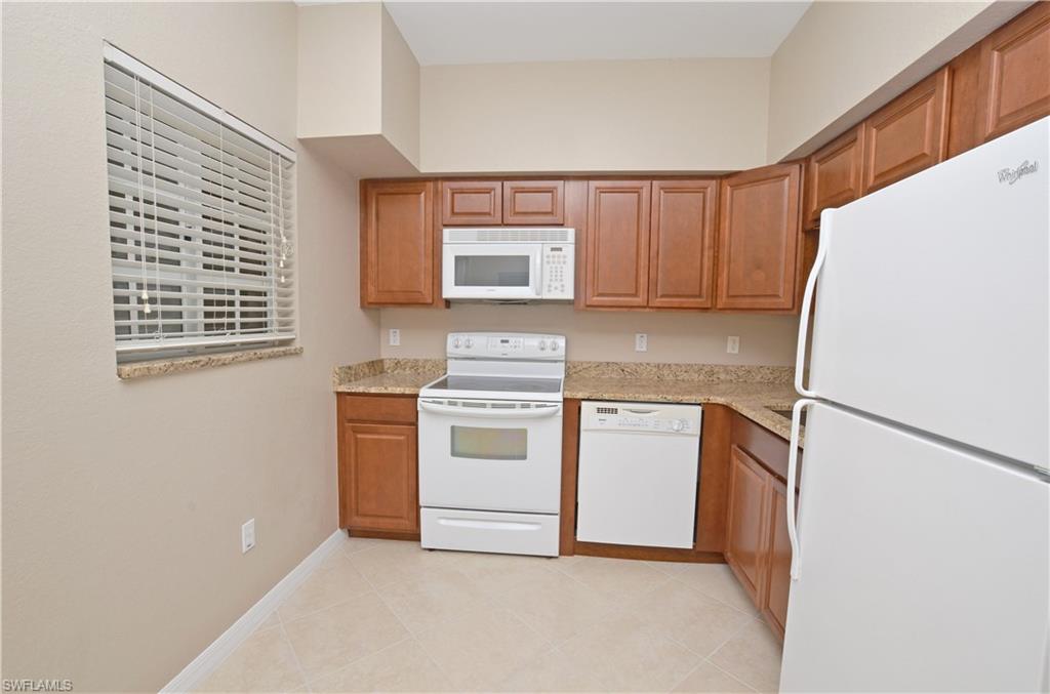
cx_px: 525
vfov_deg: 77.0
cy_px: 347
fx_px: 436
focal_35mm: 15
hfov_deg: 100.5
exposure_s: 1/60
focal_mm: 10
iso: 200
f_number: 10
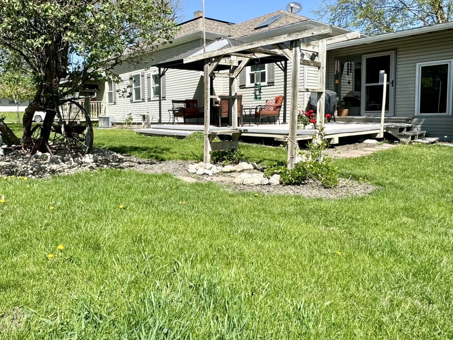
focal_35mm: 26
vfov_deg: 52.8
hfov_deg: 65.5
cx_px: 151
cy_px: 139
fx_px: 340
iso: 50
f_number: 2.2
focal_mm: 2.22
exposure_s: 1/1346
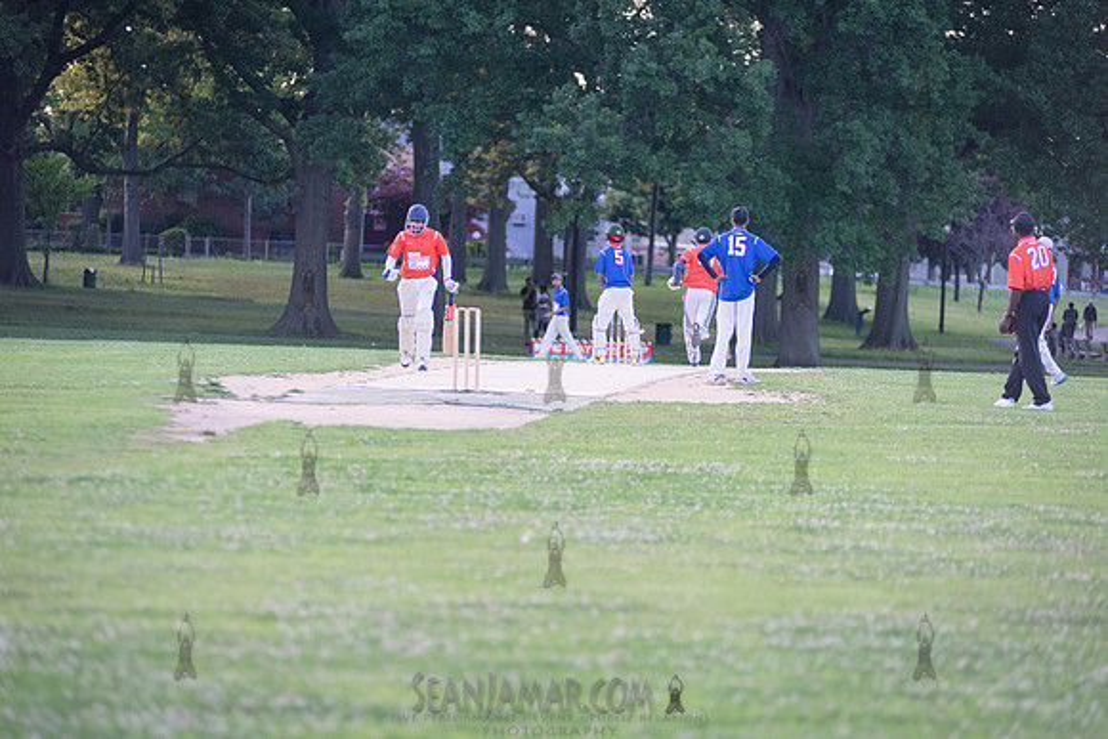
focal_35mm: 170
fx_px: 5233
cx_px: 554
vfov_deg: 8.1
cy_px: 370
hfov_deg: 12.1
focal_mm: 170
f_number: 2.8
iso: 1600
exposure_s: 1/1250
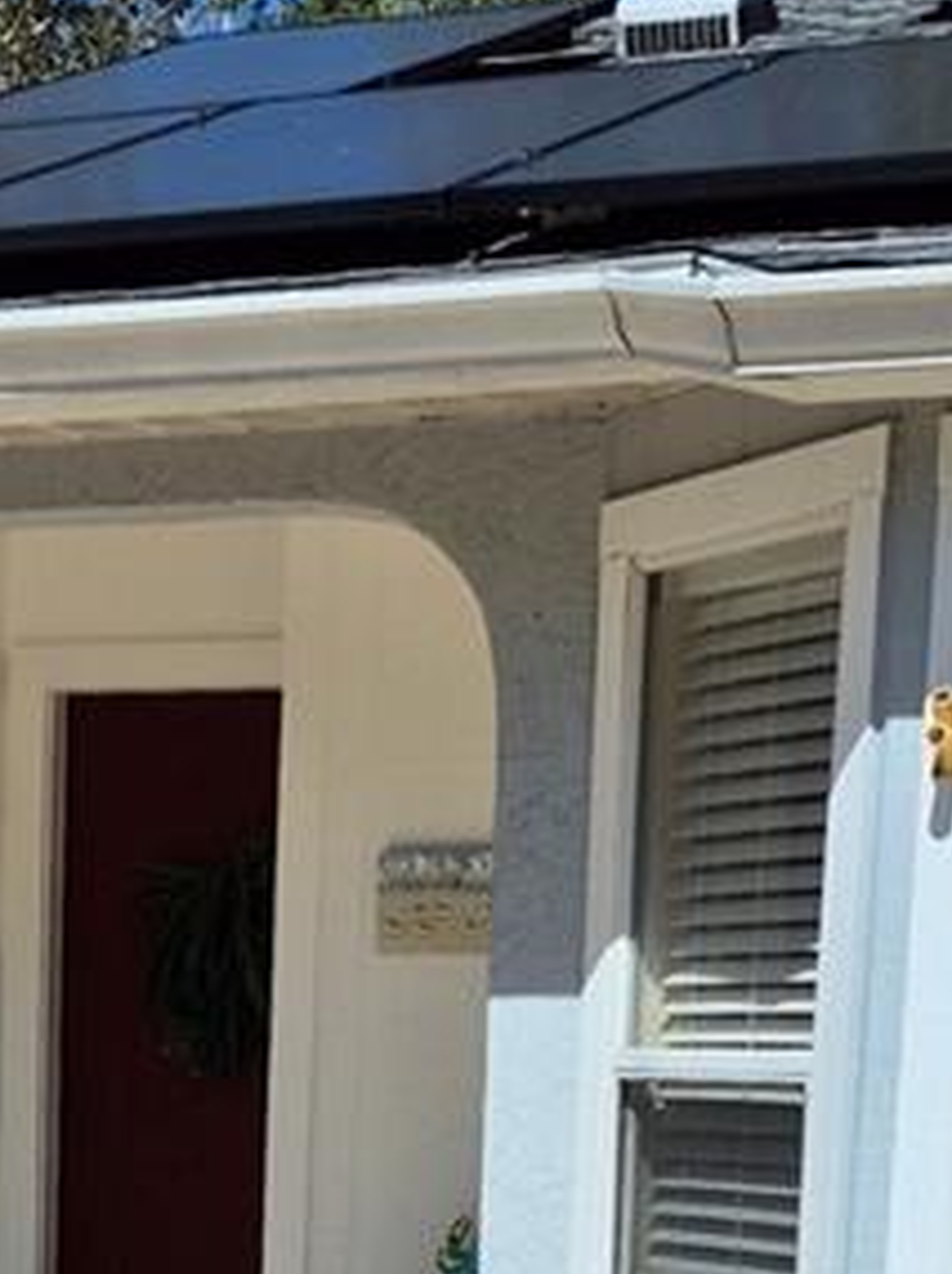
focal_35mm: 97
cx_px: 143
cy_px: 1757
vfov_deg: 18.5
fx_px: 3565
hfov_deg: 15.1
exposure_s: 1/3928
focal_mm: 5.4
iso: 25
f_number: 1.8
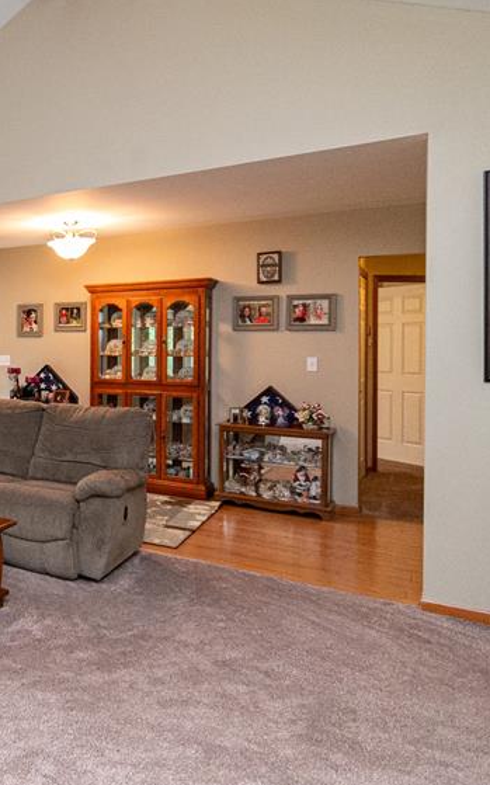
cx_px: -136
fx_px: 599
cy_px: 364
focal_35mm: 28
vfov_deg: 66.4
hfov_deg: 33.5
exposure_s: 1/125
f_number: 4.5
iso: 3200
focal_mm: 10
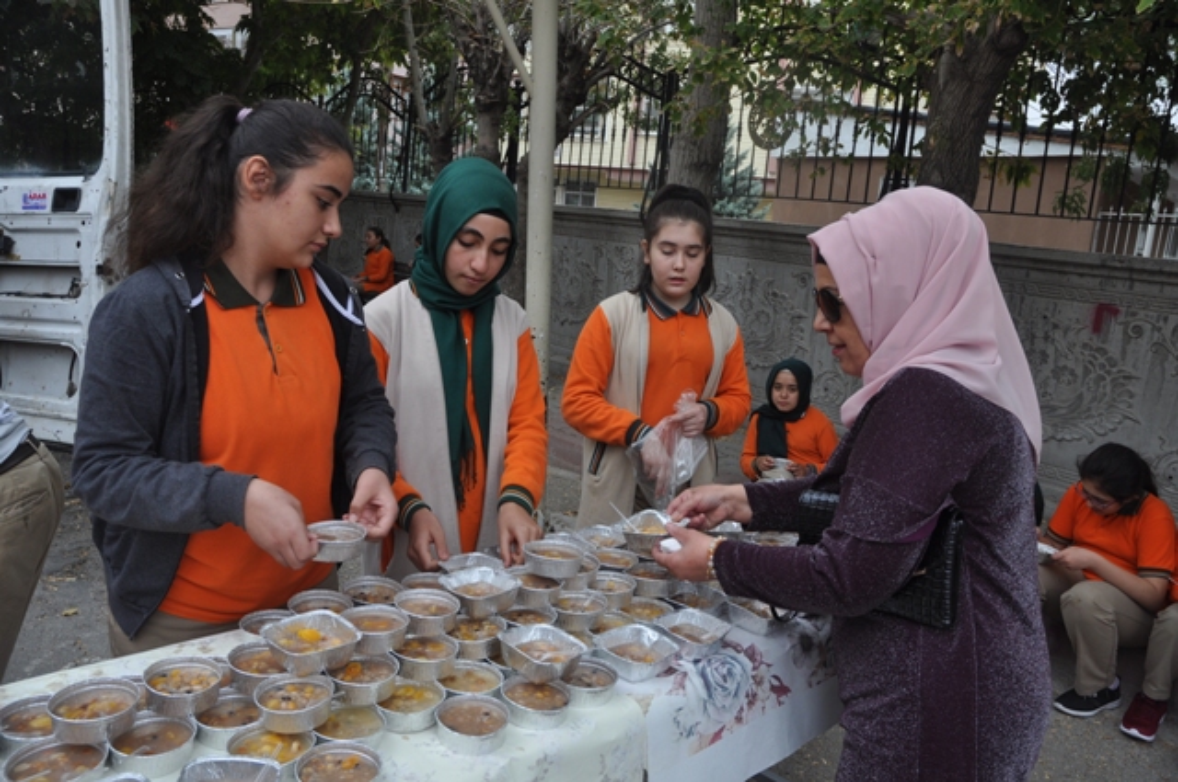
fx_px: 882
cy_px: 391
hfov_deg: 67.4
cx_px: 589
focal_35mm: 27
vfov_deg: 47.8
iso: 200
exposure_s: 1/160
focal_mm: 18
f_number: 6.3
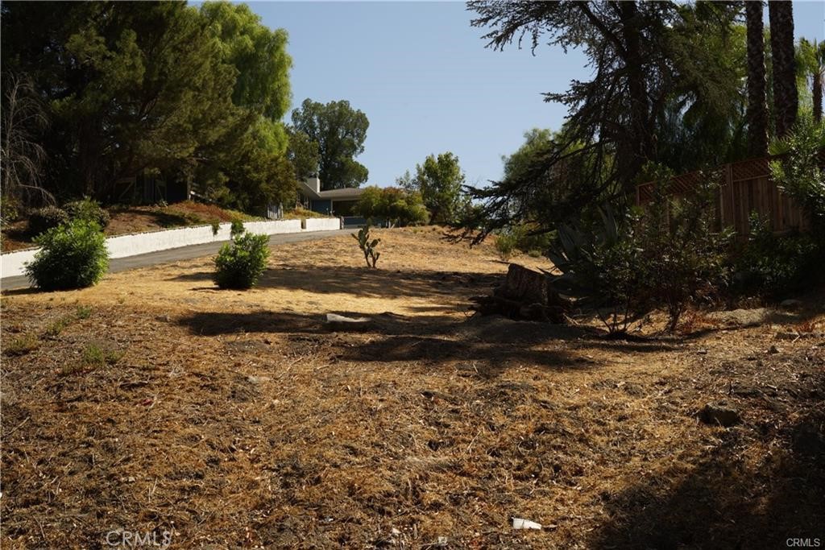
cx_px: 412
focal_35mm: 50
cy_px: 275
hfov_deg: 39.6
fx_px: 1146
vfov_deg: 27.0
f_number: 16
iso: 100
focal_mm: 50
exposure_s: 1/60
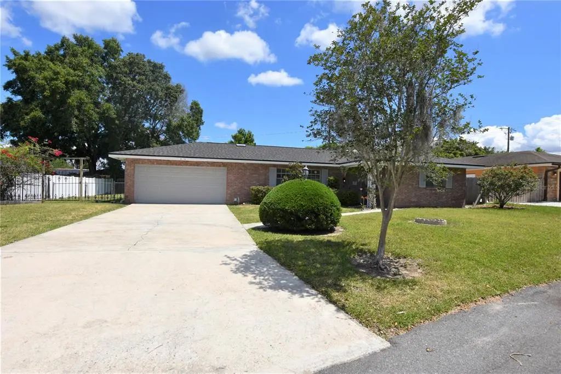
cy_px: 187
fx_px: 280
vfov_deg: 67.3
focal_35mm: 18
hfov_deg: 90.0
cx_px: 280
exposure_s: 1/500
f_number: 8
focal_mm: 12
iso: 100
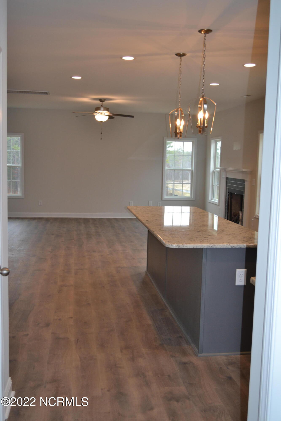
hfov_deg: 34.2
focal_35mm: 39
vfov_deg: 49.6
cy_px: 210
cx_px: 140
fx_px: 457
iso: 400
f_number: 4.2
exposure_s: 1/60
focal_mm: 26
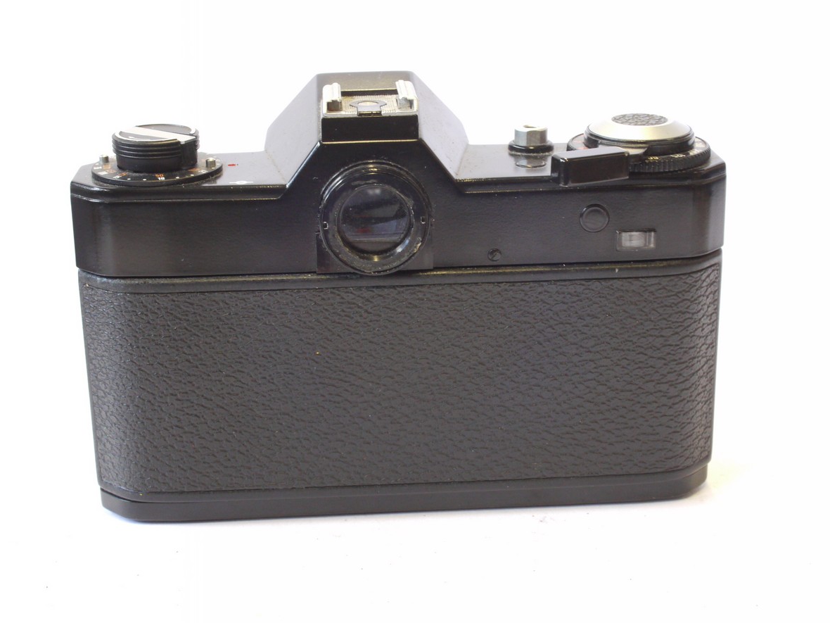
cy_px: 307
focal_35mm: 61
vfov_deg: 24.0
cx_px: 414
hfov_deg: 31.7
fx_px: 1463
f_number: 11
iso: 800
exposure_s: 1/15
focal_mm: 30
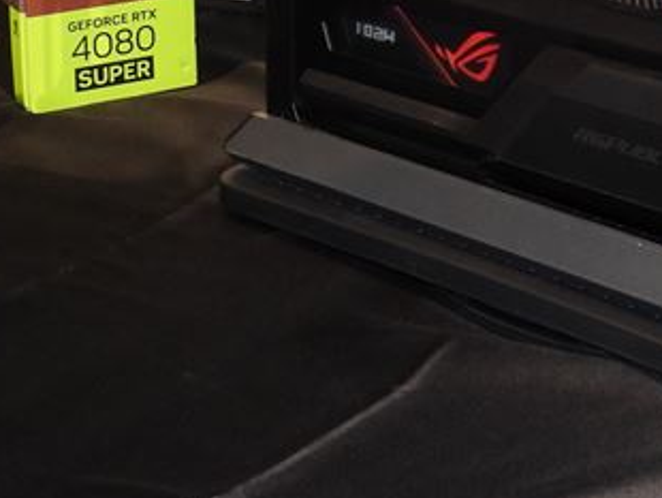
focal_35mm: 109
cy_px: -291
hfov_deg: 17.4
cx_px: 724
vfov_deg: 12.8
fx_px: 2086
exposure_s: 1/30
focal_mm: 5.9
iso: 200
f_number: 3.2
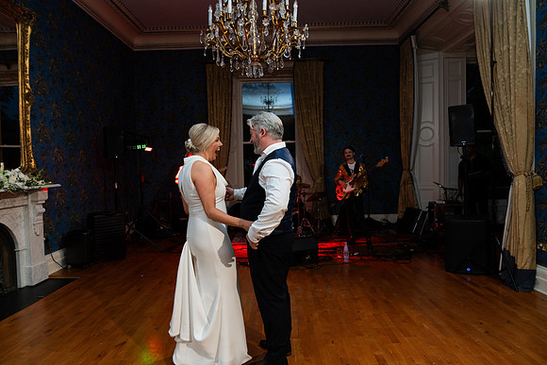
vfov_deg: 53.2
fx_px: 365
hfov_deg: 73.7
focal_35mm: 24
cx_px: 274
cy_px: 182
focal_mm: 24
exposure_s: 1/160
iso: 1250
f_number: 2.8
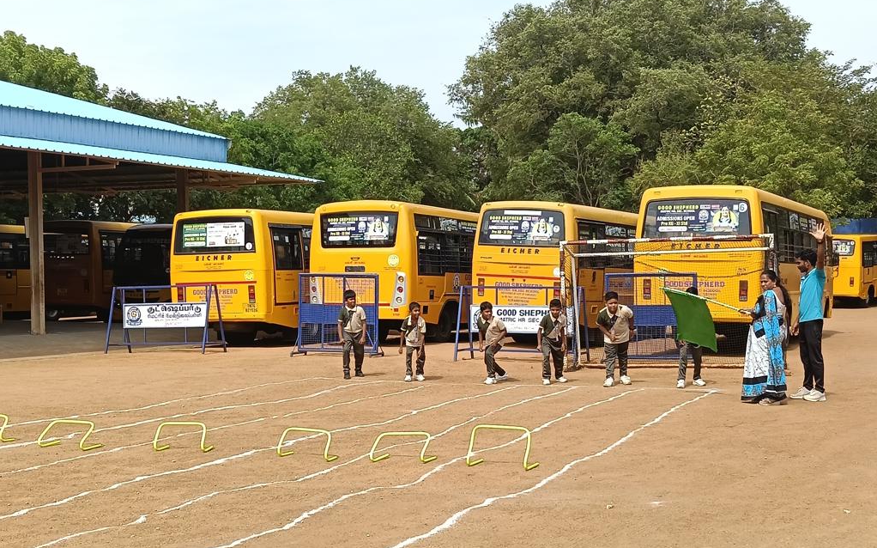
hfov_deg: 39.6
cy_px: 317
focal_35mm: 51
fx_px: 1219
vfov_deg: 25.3
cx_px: 438
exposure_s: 1/429
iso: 64
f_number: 1.8
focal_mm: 3.98
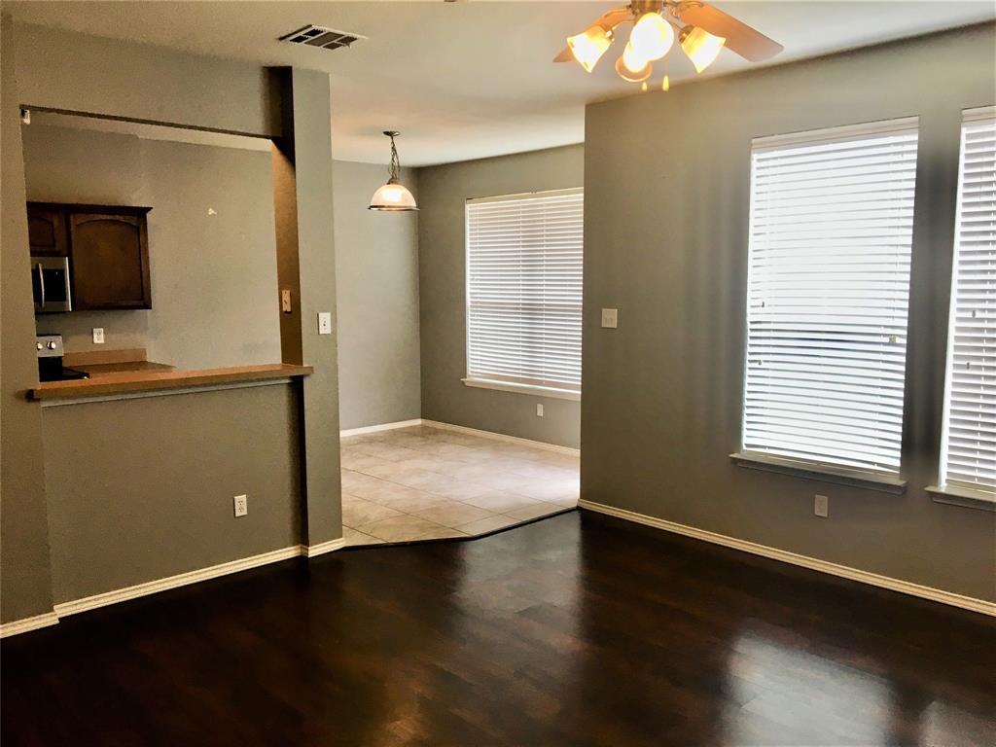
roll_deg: +0.8
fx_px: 834
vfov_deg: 48.2
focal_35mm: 29
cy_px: 374
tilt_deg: -6.3
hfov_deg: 61.7
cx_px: 498
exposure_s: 1/30
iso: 25
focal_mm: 4.15
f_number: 2.2
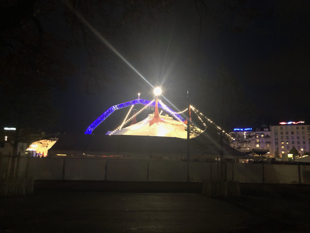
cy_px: 116
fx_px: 251
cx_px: 155
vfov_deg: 49.7
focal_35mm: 28
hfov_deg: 63.4
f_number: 1.8
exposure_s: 1/4
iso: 160
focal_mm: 4
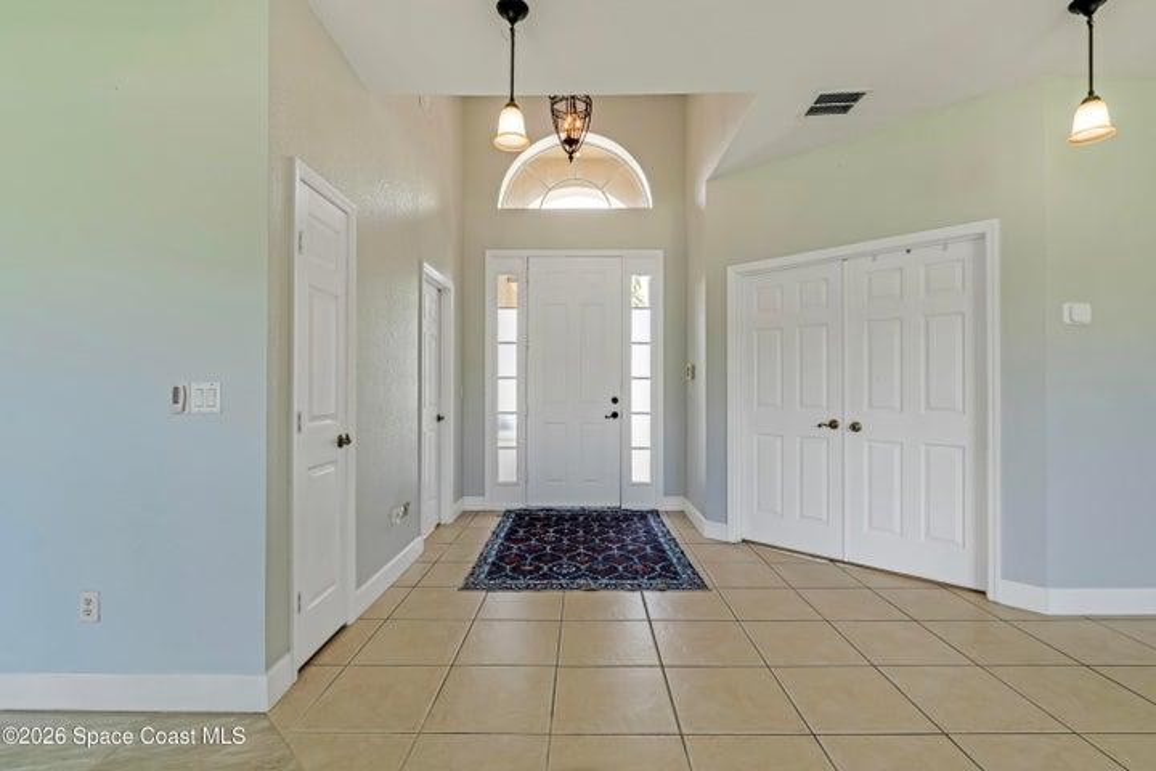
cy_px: 386
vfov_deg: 72.1
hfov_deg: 95.0
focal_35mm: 16
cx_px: 578
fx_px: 530
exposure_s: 1/640
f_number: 9
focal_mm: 11
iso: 250
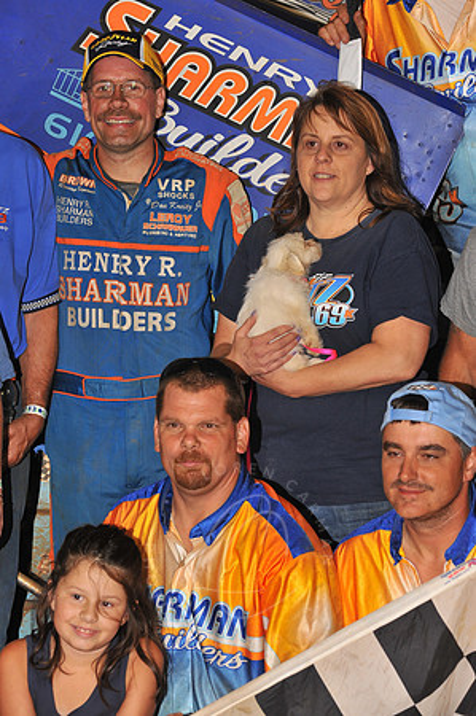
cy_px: 358
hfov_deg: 10.1
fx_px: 2683
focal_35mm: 135
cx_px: 238
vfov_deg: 15.2
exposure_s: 1/250
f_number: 8
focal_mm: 135
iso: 640
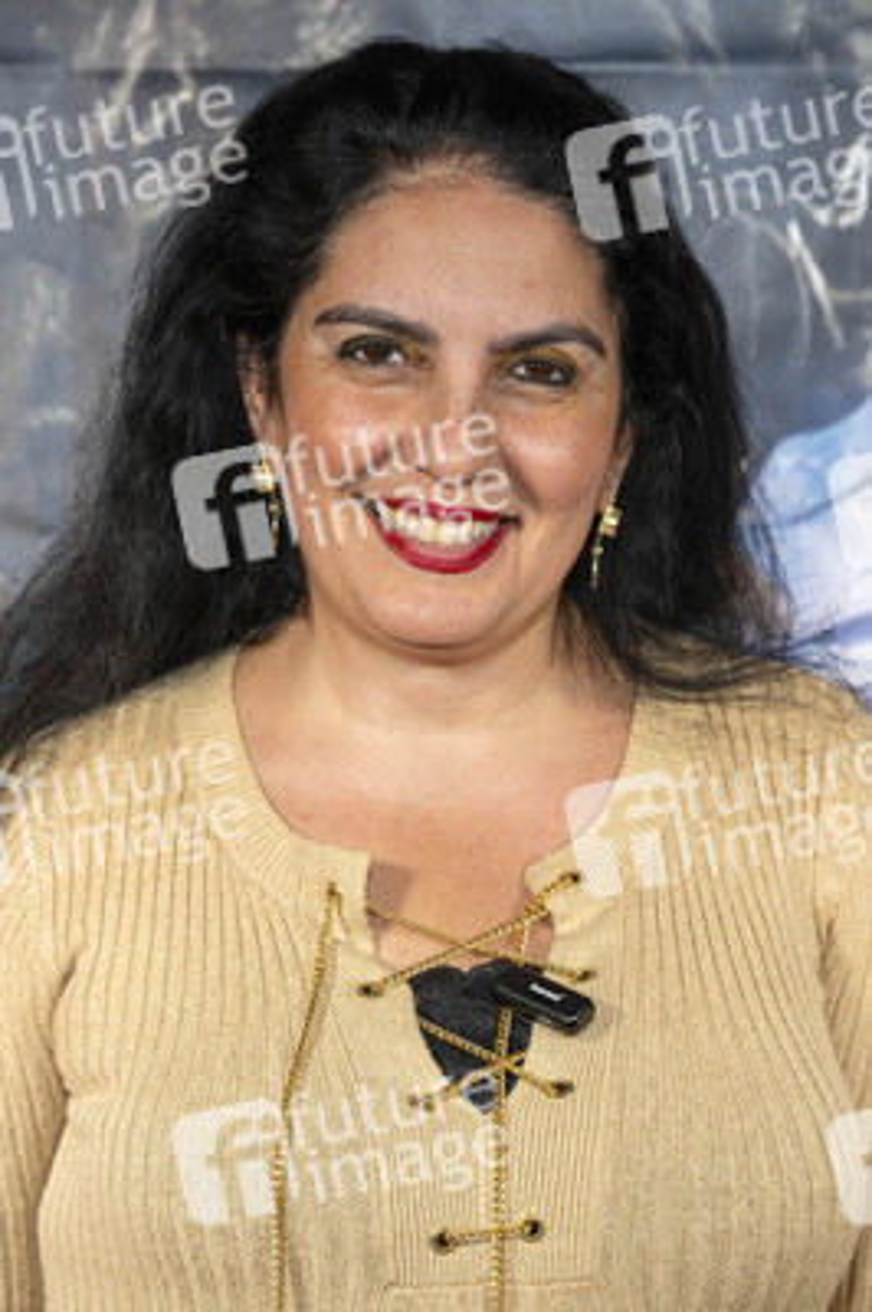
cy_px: 656
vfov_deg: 22.9
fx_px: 3239
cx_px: 436
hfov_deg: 15.3
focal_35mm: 89
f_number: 5.6
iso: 800
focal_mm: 89
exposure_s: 1/200
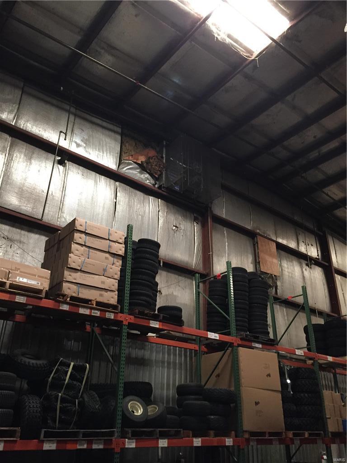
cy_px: 232
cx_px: 174
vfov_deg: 61.7
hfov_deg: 48.2
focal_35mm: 29
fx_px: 388
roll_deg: -0.7
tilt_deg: +26.8
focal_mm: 4.15
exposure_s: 1/20
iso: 250
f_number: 2.2
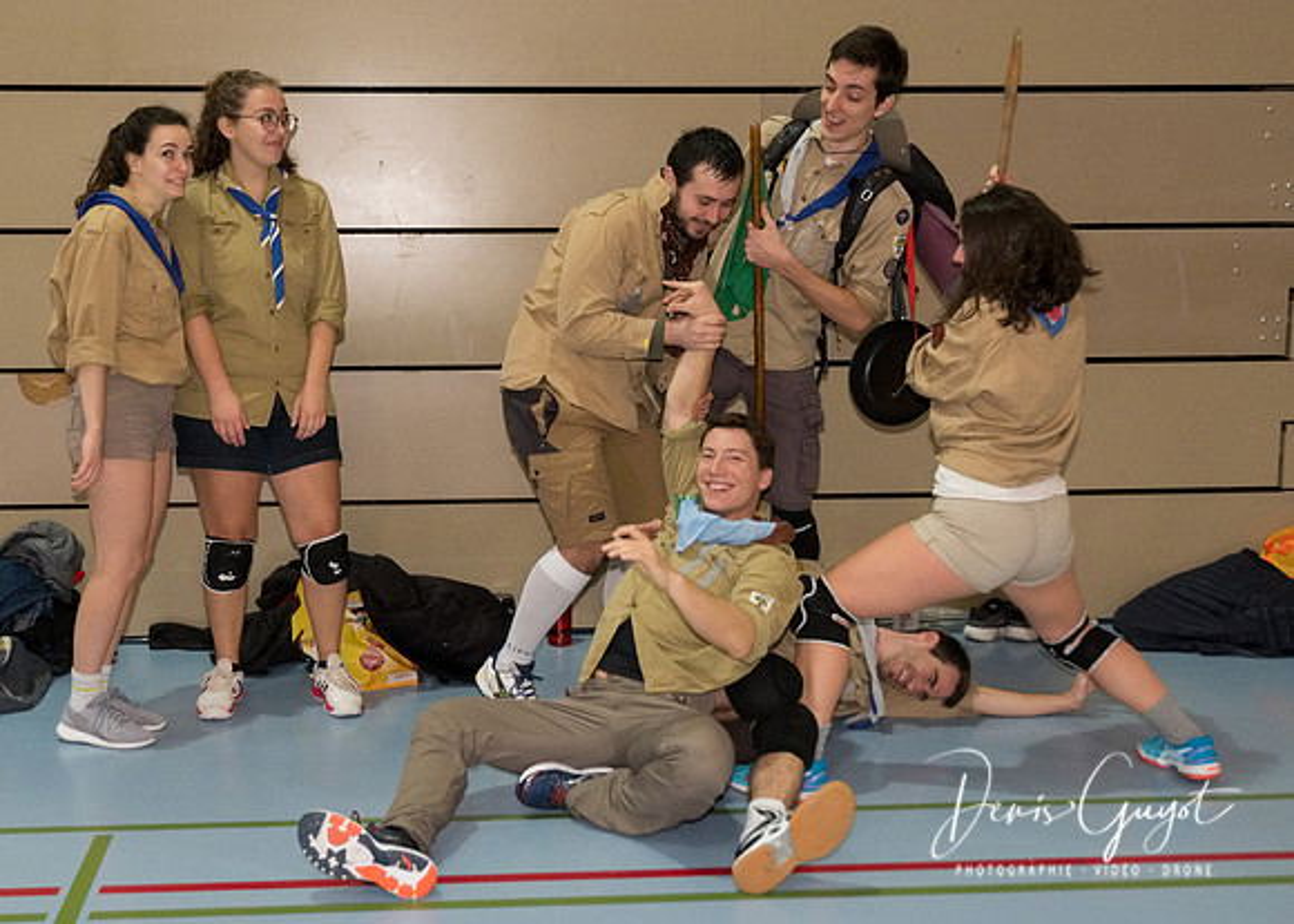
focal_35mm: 42
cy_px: 434
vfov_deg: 33.1
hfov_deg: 45.0
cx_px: 505
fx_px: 1552
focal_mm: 21.3
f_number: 2.8
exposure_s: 1/500
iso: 5000
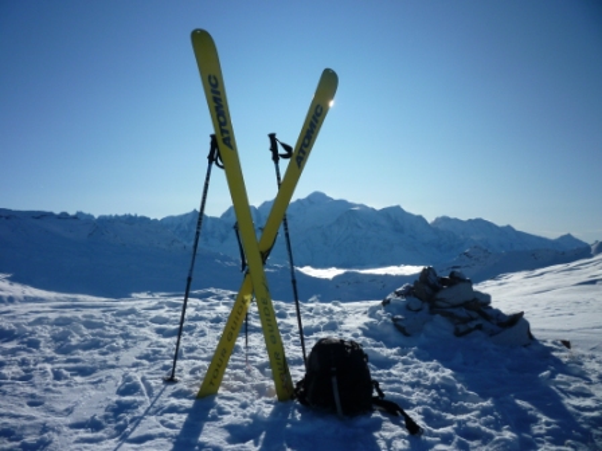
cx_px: 301
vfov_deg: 48.2
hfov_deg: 61.7
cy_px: 226
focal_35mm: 29
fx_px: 504
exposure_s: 1/800
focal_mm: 5.2
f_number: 5.6
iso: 80
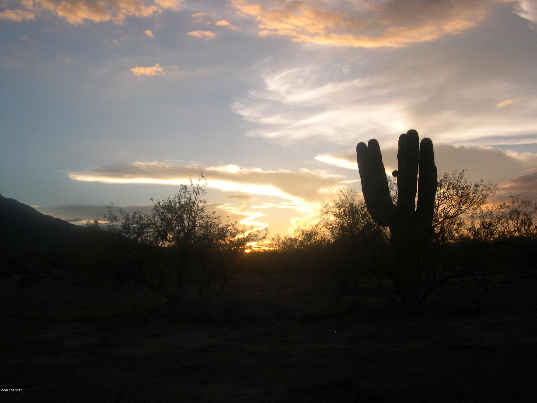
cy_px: 202
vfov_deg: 37.7
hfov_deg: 49.0
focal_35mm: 38
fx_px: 589
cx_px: 268
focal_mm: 8
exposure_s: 1/110
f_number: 7.6
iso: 100
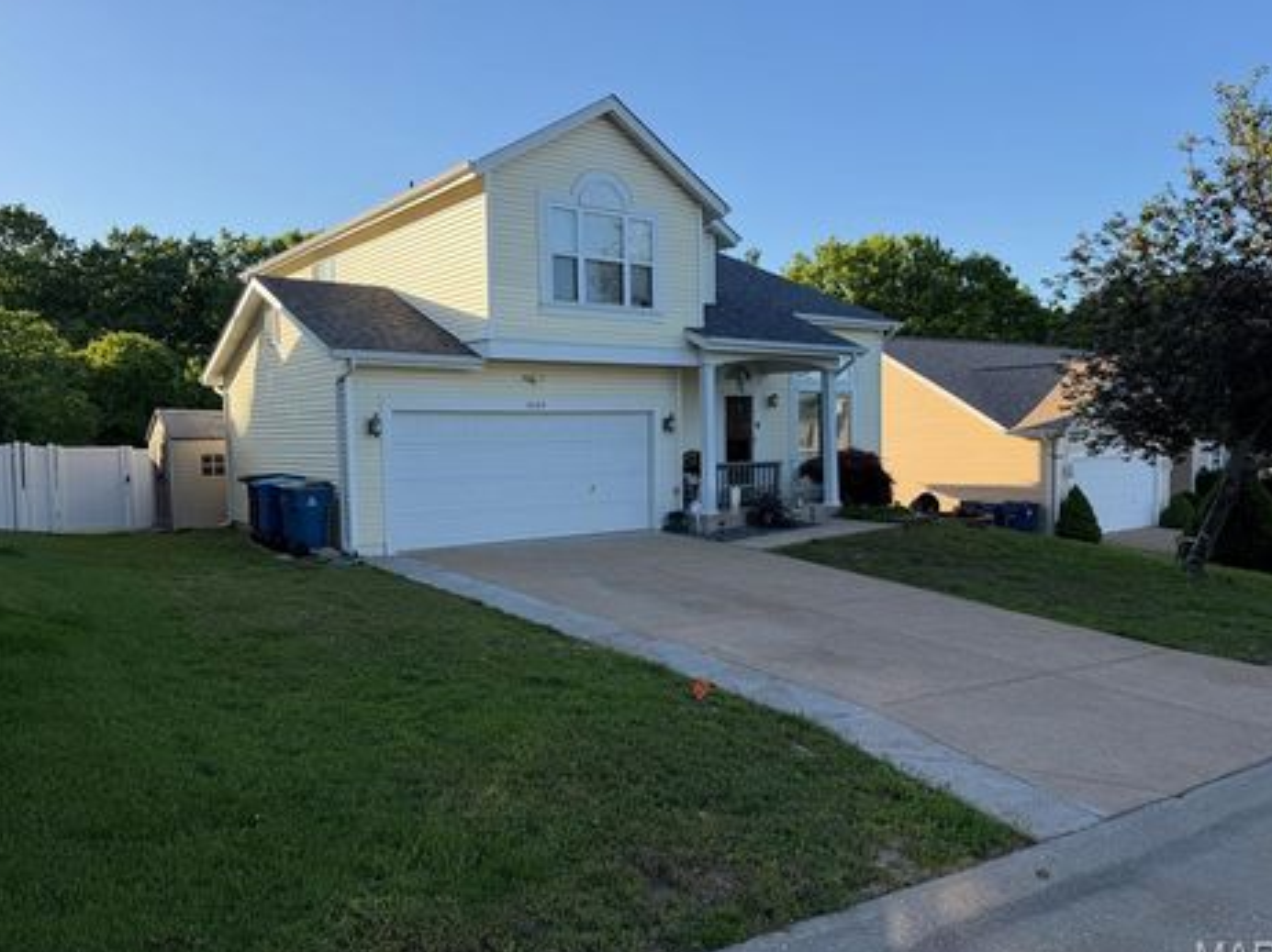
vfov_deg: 53.0
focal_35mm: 26
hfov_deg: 67.3
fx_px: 955
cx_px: 642
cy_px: 469
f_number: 1.78
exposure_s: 1/1770
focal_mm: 6.76
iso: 80
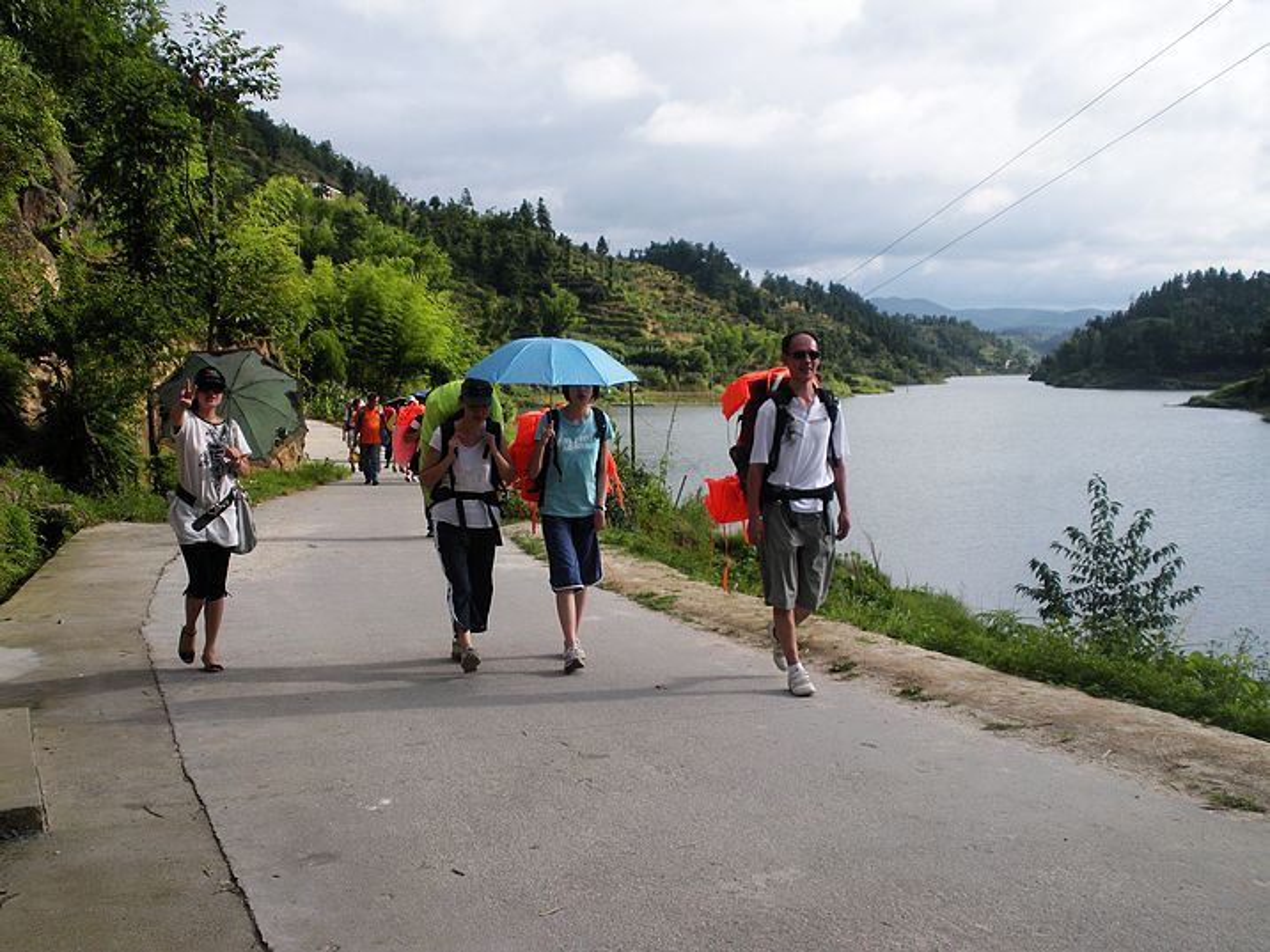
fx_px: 1614
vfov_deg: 32.9
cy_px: 476
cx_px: 635
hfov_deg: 42.9
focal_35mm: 44
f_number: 4
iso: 64
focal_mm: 7.7
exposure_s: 1/462
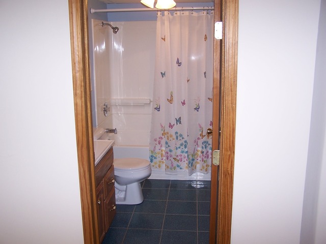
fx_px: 358
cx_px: 163
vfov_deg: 37.7
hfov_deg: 49.0
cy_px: 122
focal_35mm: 38
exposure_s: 1/60
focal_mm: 6.3
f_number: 2.8
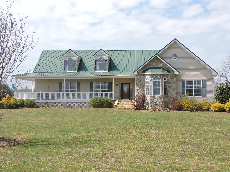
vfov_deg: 30.9
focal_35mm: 47
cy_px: 86
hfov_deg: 40.4
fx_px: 312
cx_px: 115
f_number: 3.5
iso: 100
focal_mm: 8.4
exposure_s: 1/800
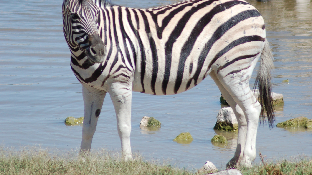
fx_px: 5874
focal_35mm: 710
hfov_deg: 3.0
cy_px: 3
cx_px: 156
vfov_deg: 1.7
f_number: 5.6
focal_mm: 300
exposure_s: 1/1600
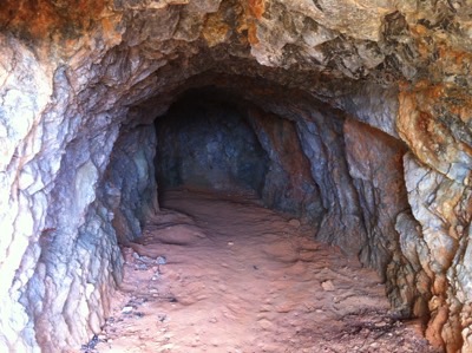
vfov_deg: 40.6
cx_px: 236
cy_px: 176
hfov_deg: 52.7
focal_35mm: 35
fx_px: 477
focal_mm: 3.85
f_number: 2.8
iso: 100
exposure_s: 1/15
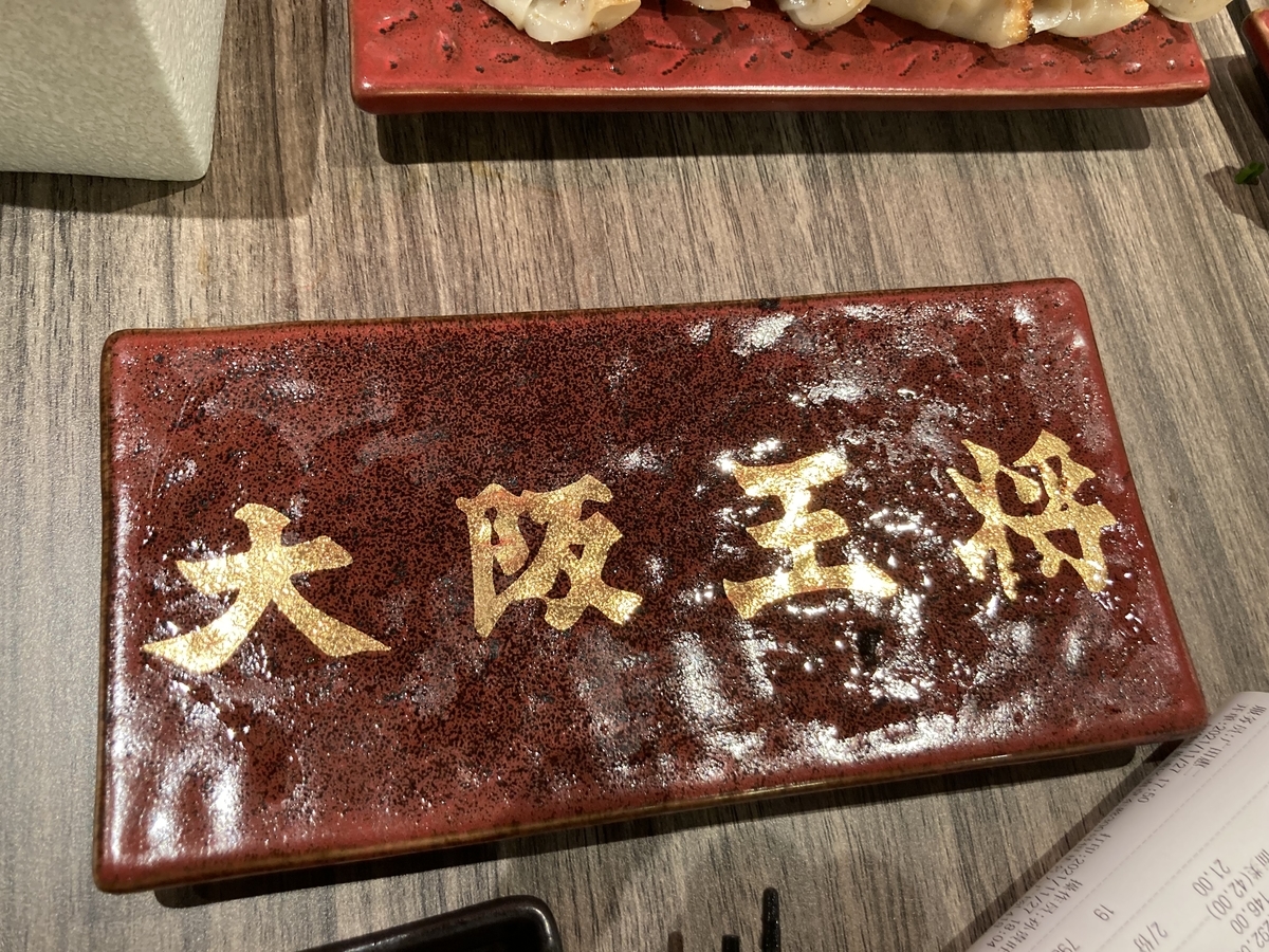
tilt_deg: -70.1
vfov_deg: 49.7
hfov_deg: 63.4
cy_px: 476
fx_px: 1026
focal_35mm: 28
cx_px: 634
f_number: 1.8
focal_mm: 3.99
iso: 160
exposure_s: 1/60
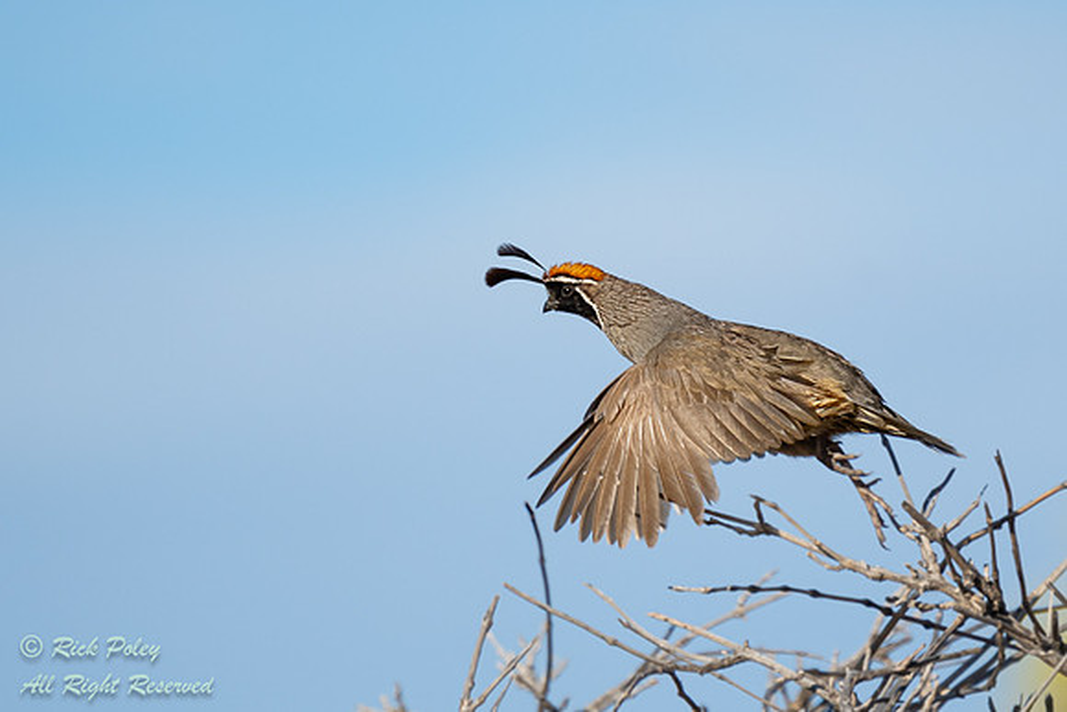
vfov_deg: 1.2
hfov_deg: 1.8
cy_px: 431
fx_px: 34526
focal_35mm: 1165
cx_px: 669
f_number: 6.3
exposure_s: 1/2500
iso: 320
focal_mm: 600
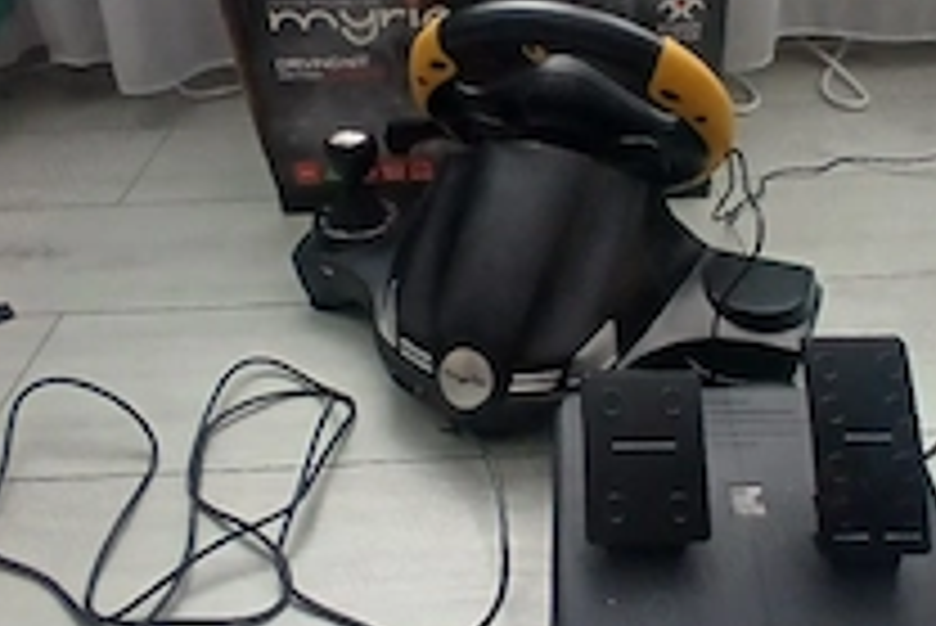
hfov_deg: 55.6
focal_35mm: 34
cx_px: 522
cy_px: 225
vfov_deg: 38.6
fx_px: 885
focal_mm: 1.4
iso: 125
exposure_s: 1/33.3
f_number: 2.2
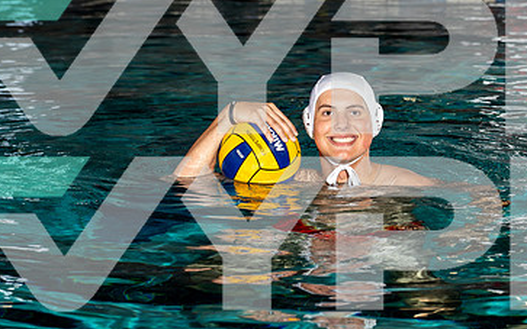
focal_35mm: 114
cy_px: 234
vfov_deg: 11.5
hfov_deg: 18.3
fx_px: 1638
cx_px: 308
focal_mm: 70
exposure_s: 1/250
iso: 100
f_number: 4
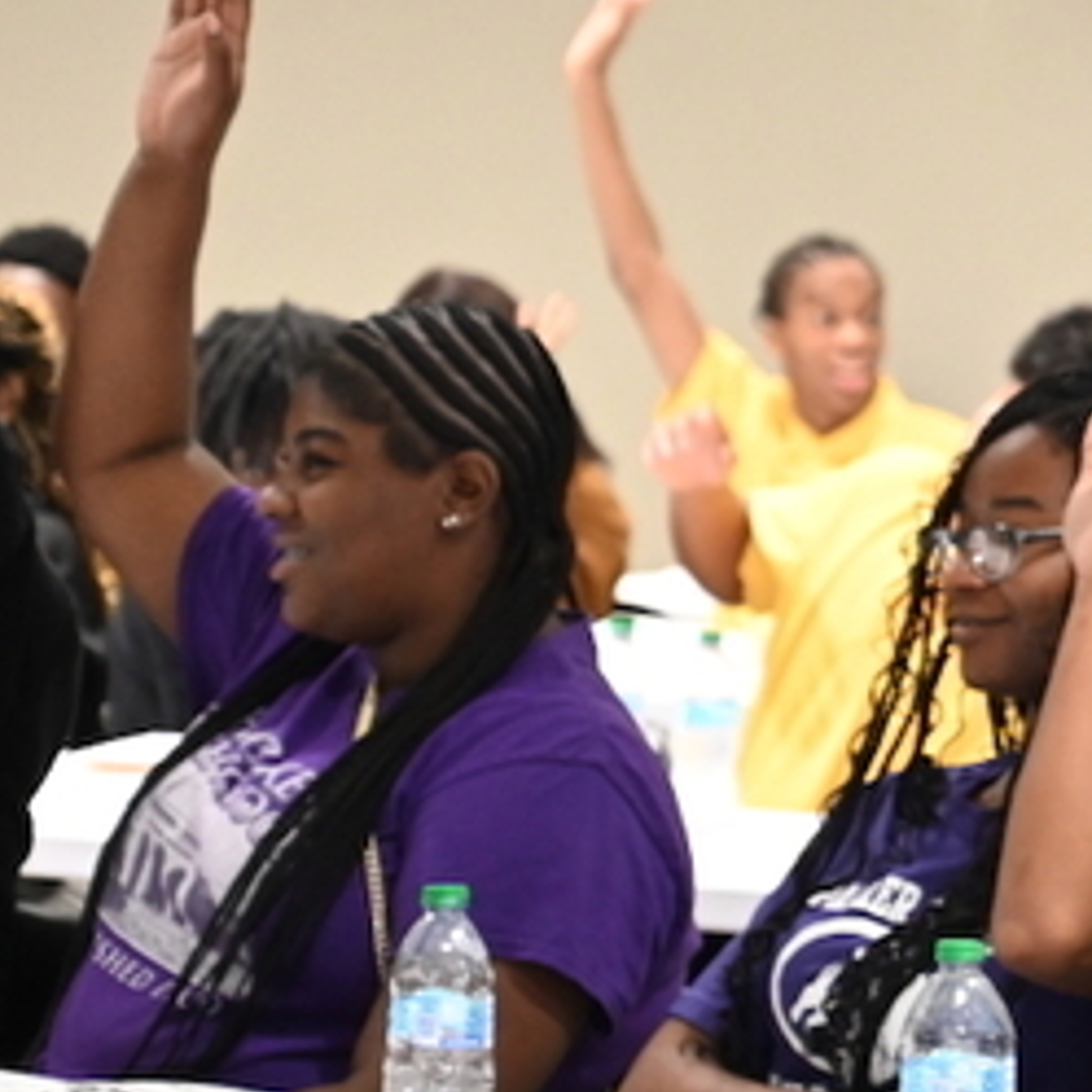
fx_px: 8530
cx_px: 1719
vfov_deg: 7.3
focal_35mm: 239
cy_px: 561
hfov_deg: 7.2
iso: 3200
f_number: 4
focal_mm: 70
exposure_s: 1/100
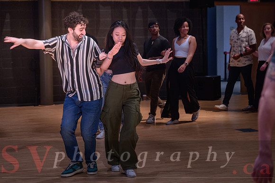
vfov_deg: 16.7
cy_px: 76
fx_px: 626
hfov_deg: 24.7
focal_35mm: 82
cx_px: 114
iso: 1600
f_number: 2.8
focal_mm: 70
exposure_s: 1/125
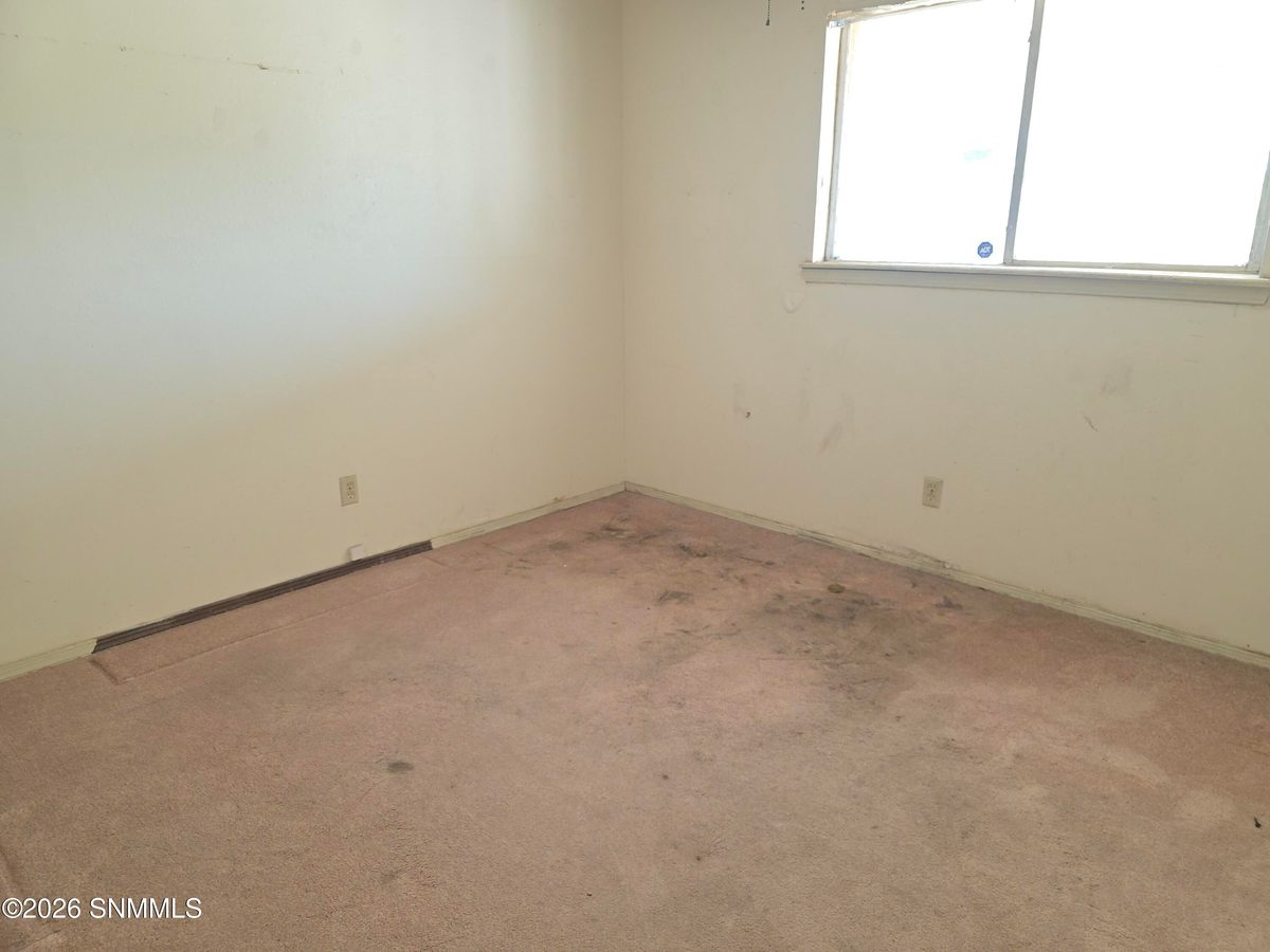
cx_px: 635
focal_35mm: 23
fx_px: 844
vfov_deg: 58.9
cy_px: 476
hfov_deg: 73.9
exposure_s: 1/60
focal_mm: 6.3
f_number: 1.7
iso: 100
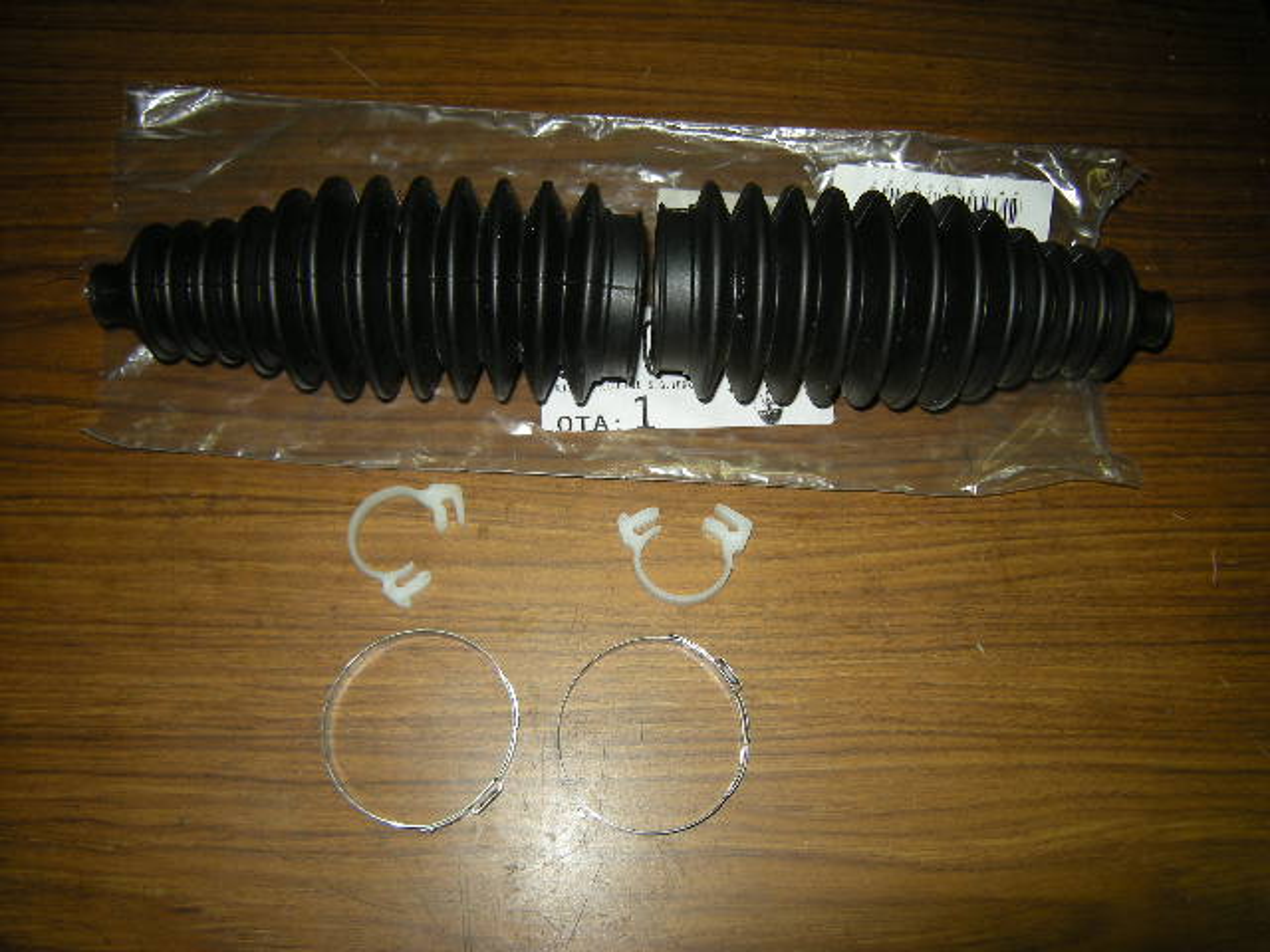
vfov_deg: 49.7
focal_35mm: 28
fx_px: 1027
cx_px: 635
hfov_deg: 63.4
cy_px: 476
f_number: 2.8
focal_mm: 4.7
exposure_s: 1/30
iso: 64
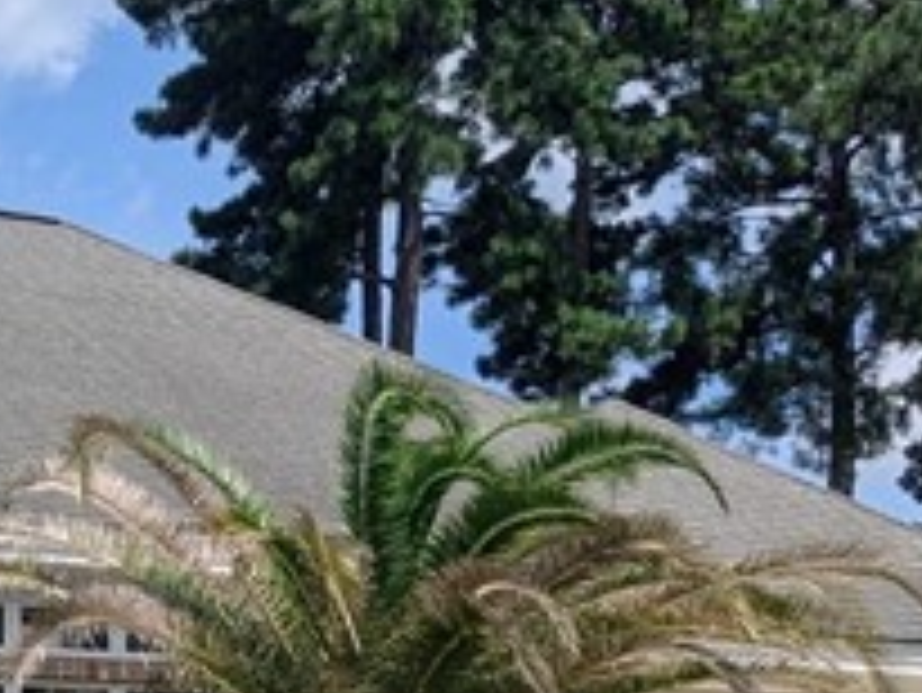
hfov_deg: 22.7
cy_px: 765
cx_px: -144
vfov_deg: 17.8
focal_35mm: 80
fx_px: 2132
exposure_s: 1/2732
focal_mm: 2.35
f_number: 2.2
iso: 46
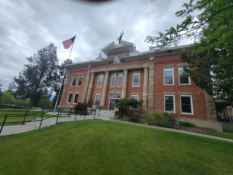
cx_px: 116
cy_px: 88
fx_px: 88
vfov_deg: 89.9
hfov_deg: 106.2
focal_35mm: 13
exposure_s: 1/559
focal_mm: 2.2
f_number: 2.2
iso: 50
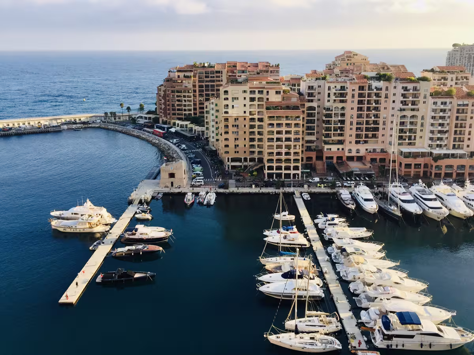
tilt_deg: -15.9
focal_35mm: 29
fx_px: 397
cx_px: 237
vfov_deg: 48.2
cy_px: 178
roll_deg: -1.8
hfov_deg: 61.7
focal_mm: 4.15
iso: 32
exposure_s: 1/706
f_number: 2.2
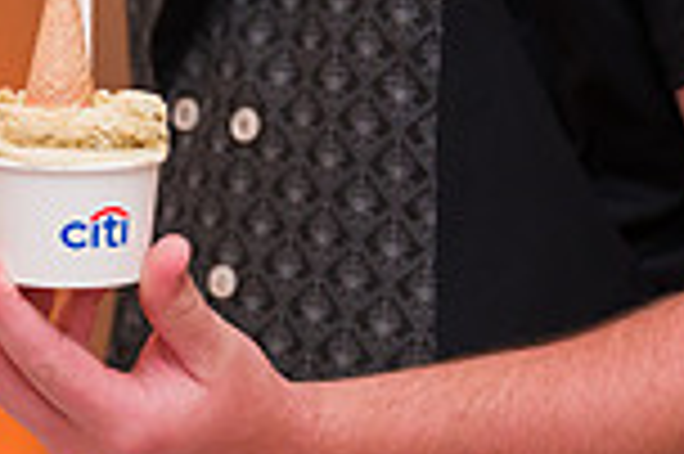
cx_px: 40
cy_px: 238
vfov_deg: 8.3
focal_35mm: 166
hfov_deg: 12.3
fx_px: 3151
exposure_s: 1/200
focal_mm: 43
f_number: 3.2
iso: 800
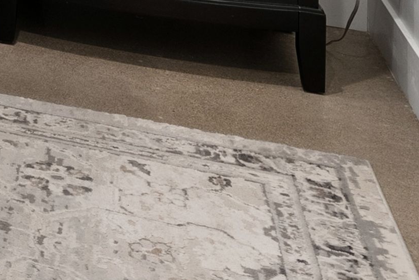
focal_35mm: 98
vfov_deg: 11.5
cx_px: -490
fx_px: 1141
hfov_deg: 15.3
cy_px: -396
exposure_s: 1/25
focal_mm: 19
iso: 320
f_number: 8
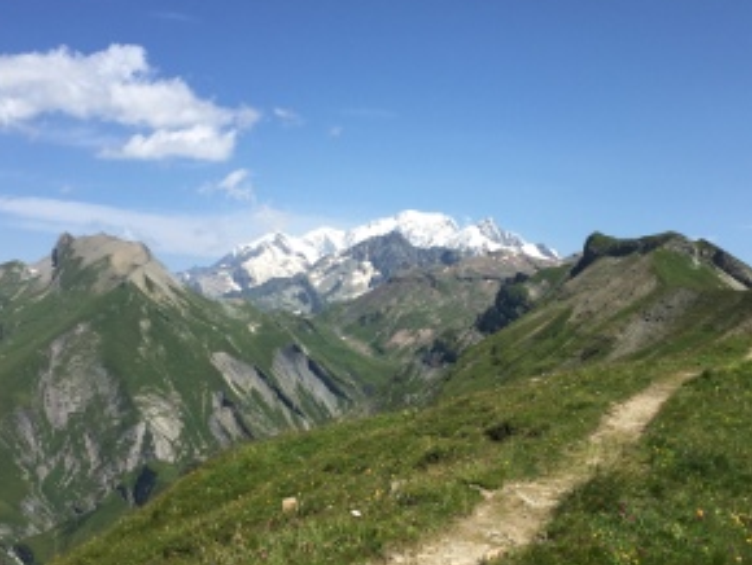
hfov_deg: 46.7
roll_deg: -2.6
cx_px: 412
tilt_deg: -0.6
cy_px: 350
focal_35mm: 40
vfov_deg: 35.8
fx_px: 870
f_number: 2.2
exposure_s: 1/2083
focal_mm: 4.15
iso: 32
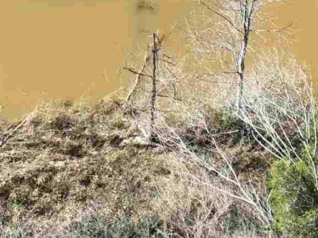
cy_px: -372
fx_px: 1184
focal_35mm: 129
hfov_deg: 15.3
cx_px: 132
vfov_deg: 9.8
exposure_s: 1/80
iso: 100
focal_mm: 12.29
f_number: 2.8
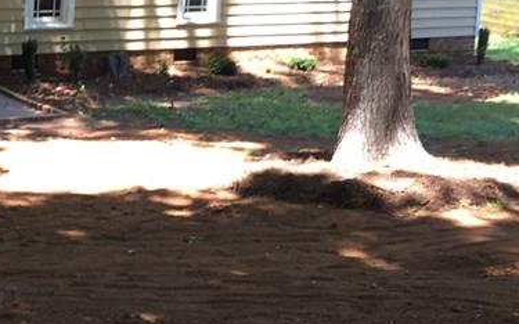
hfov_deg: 22.9
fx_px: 1188
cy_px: -14
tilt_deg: -9.4
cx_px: -79
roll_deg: -2.9
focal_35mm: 84
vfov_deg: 15.2
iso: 32
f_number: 2.2
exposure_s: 1/120
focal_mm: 4.15
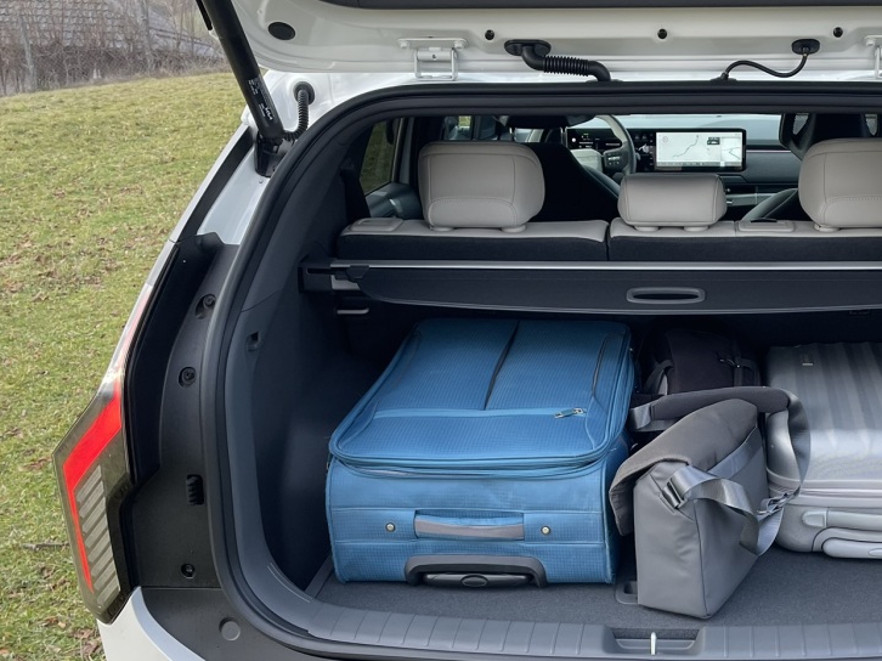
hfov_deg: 42.5
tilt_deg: -18.0
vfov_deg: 33.2
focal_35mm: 43
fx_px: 1095
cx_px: 663
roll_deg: -1.8
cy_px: 450
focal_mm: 4.2
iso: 100
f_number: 1.6
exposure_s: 1/121
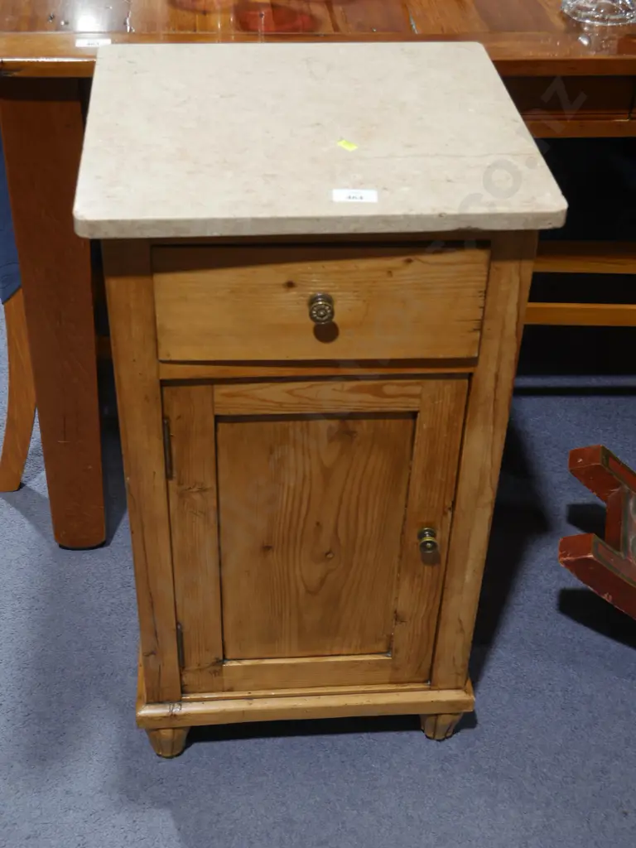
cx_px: 318
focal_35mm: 48
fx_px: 1176
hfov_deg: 30.3
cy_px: 424
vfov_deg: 39.7
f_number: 5.2
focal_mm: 24
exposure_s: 1/60
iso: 640
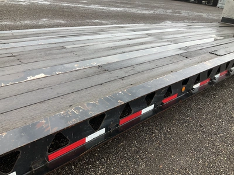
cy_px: 88
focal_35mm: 29
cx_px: 117
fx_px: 196
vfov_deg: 48.2
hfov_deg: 61.7
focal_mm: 3
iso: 25
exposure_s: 1/338
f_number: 1.8
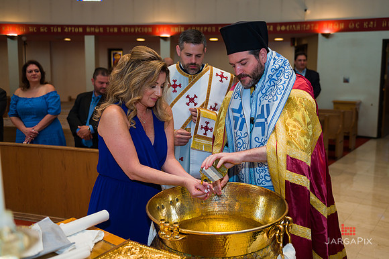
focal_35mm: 35
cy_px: 112
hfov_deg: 54.0
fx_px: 381
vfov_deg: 37.5
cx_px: 221
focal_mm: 31
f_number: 3.2
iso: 400
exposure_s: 1/125
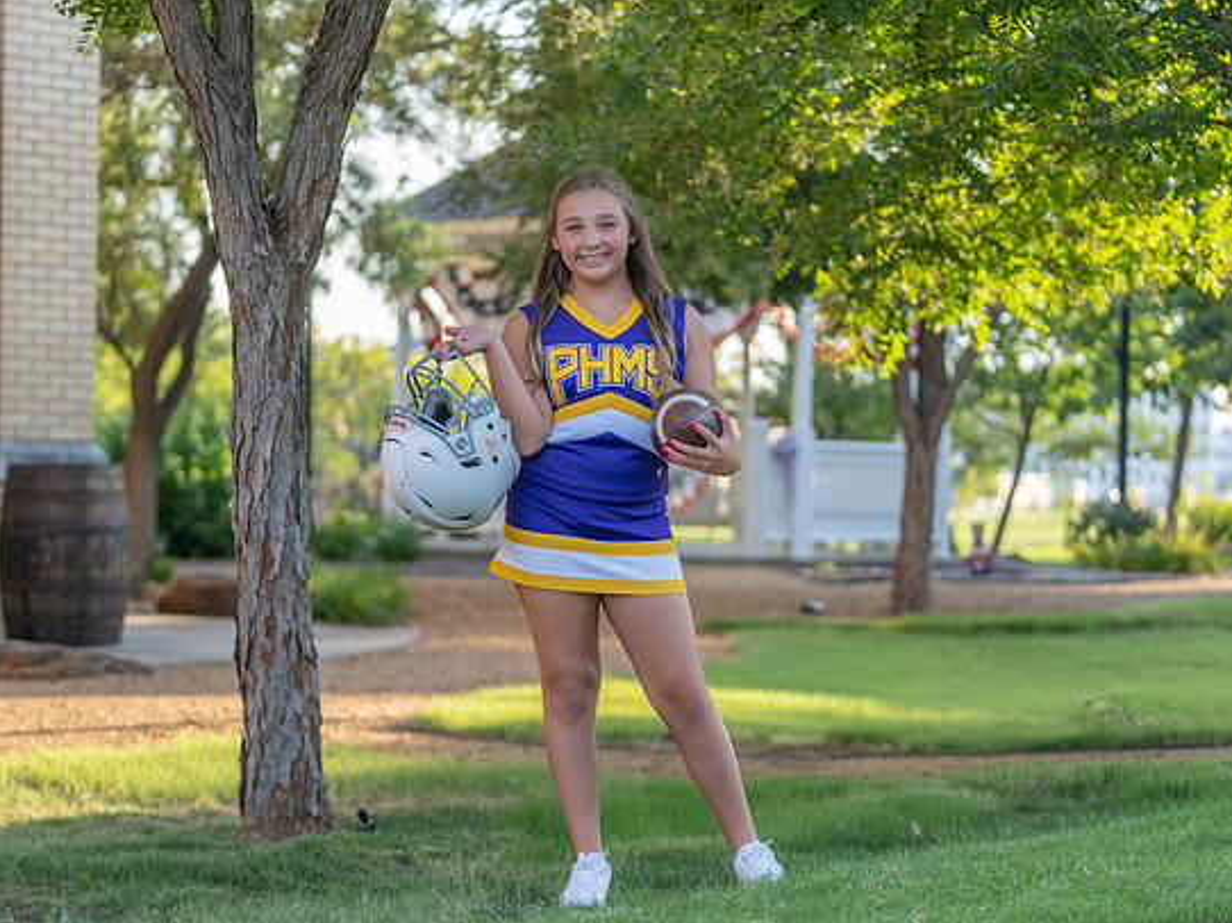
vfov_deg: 16.4
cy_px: 489
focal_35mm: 90
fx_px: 3202
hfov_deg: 21.8
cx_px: 556
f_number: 2.8
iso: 200
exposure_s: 1/320
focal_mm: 74
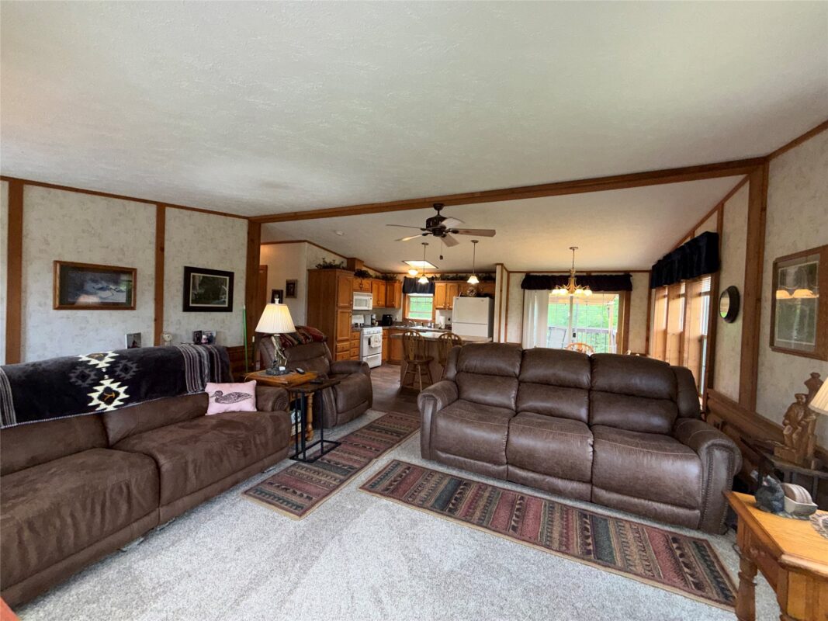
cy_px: 310
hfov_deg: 102.1
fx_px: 335
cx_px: 414
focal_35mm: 14
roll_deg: -2.2
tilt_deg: -0.5
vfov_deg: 85.7
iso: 125
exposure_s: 1/120
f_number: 2.2
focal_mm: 2.22
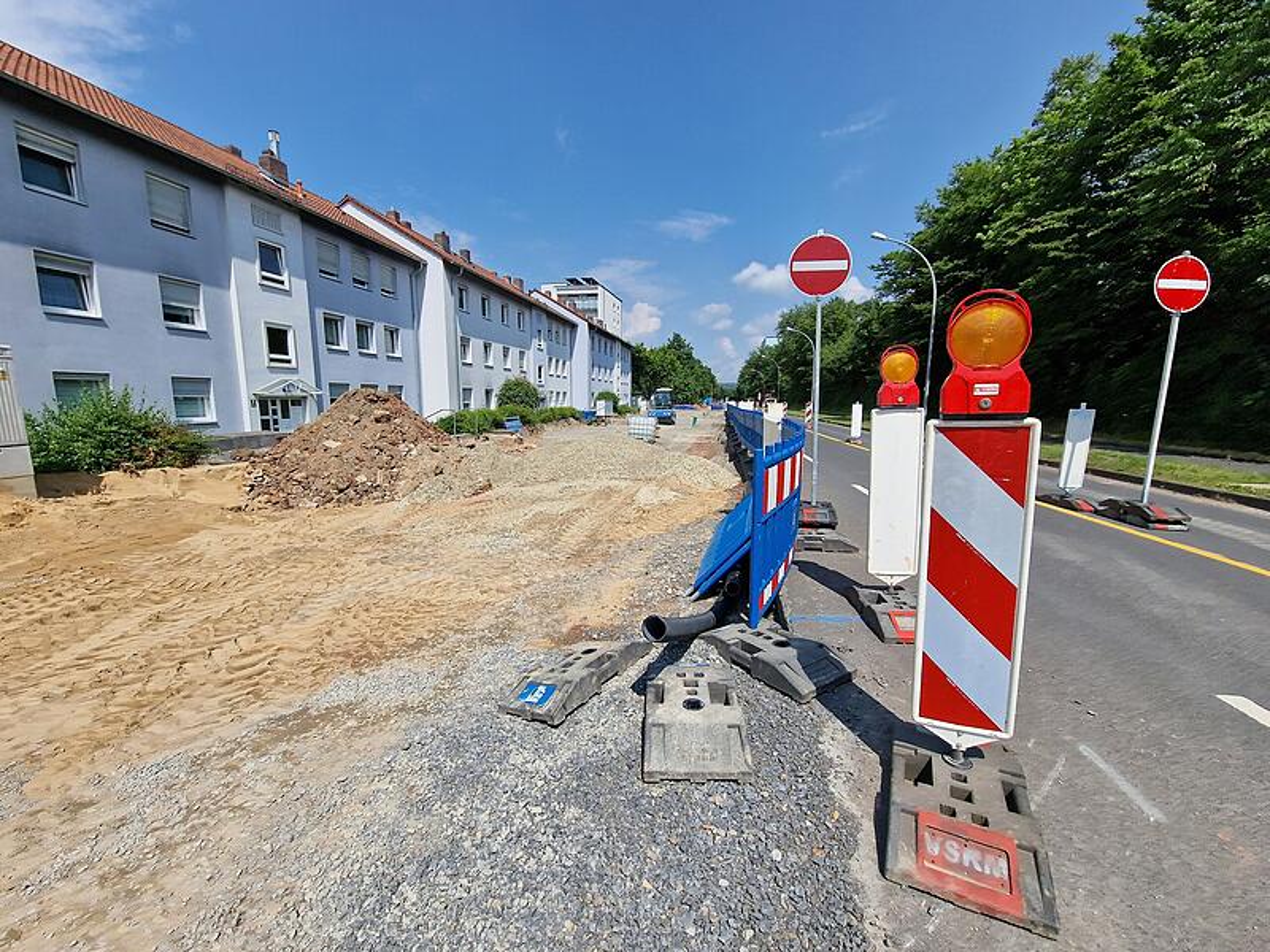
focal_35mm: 13
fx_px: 477
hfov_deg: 106.2
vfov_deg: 89.9
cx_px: 635
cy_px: 476
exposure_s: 1/3632
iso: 50
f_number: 2.2
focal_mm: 2.2
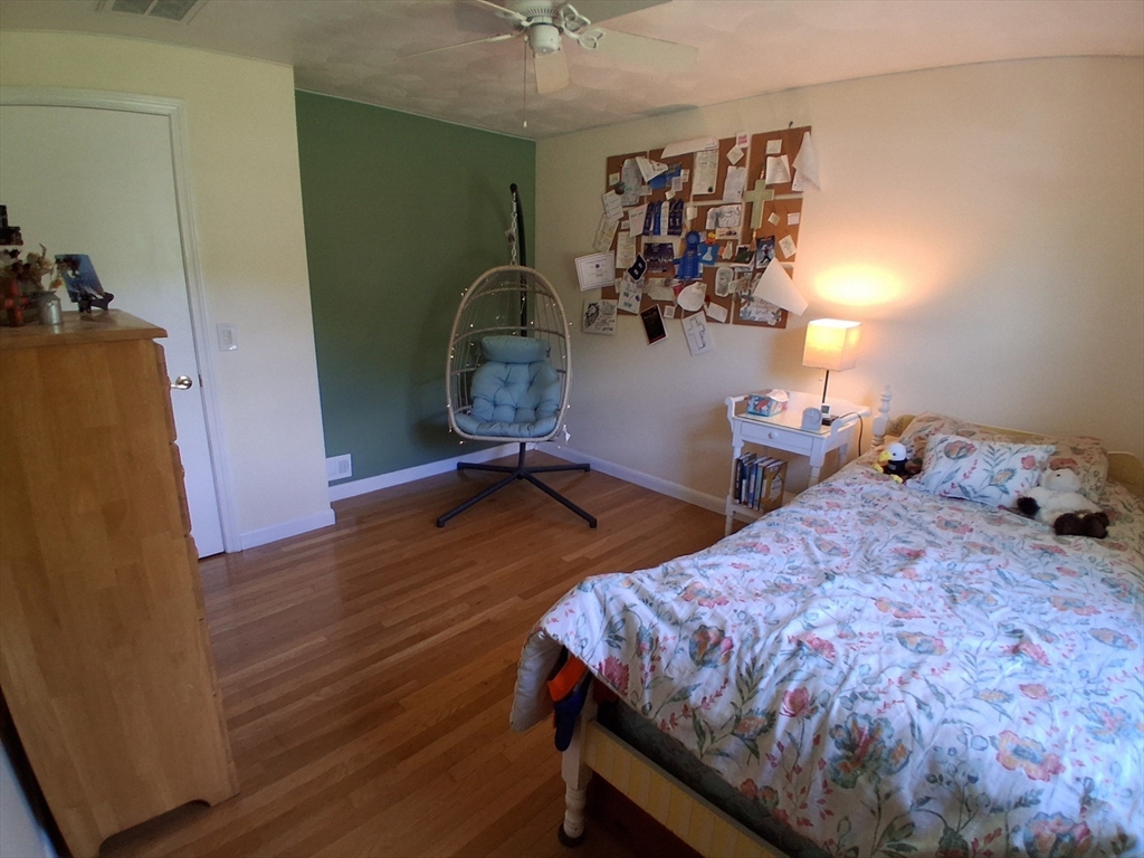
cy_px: 429
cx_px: 572
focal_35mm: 17
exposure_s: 1/40
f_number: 2.2
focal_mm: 1.4
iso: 160
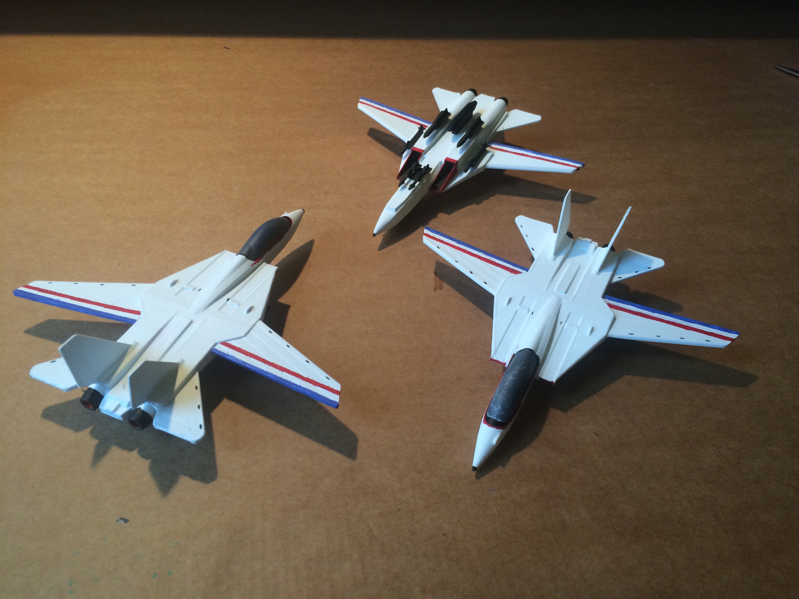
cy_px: 300
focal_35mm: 29
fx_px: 669
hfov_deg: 61.7
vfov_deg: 48.2
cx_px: 400
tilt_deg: -42.4
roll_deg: -3.6
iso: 64
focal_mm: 4.15
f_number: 2.2
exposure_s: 1/30
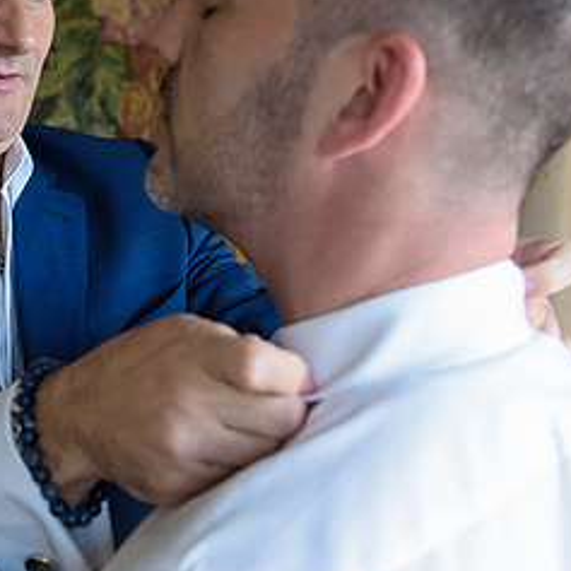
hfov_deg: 20.9
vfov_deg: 21.4
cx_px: 40
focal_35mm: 81
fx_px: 1512
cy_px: 218
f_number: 3.2
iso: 1000
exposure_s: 1/125
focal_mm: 32
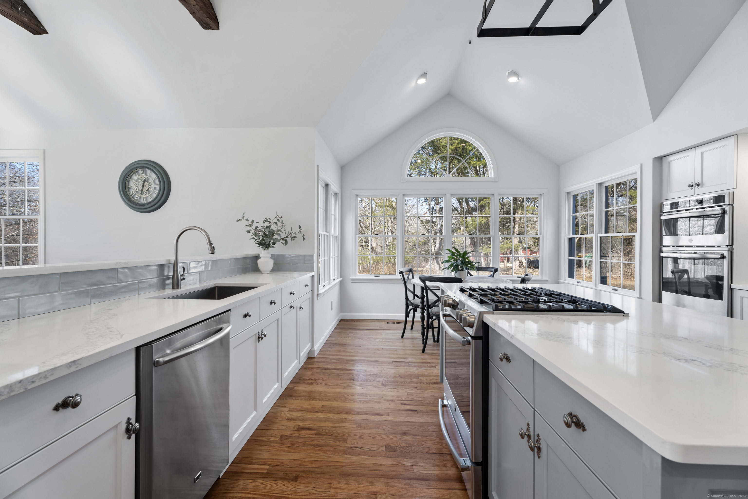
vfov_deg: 73.7
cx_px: 374
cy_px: 250
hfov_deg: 96.7
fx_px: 332
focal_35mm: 16
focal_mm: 16
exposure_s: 1/5
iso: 250
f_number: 7.1
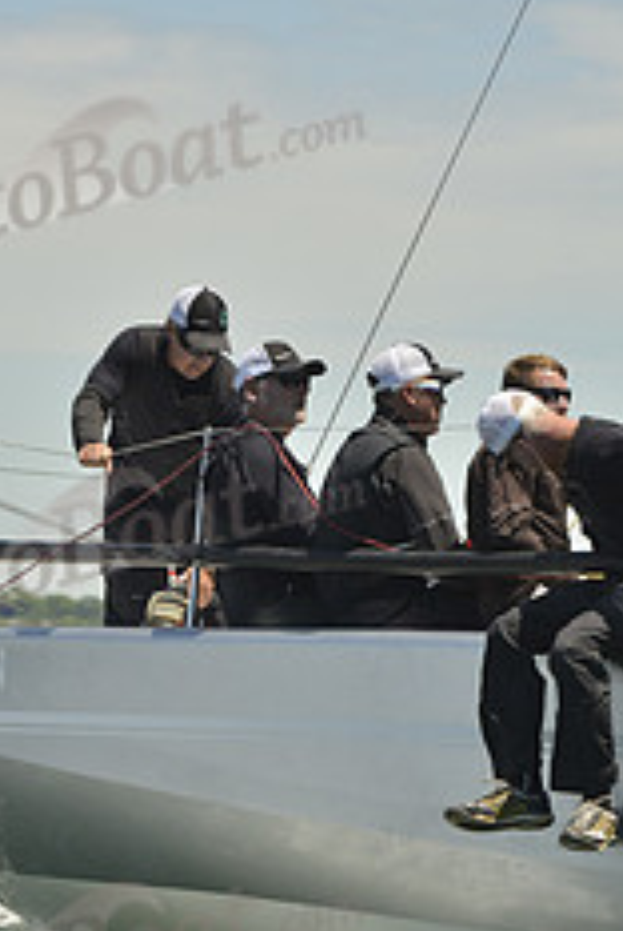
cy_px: 701
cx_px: 575
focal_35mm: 323
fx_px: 8359
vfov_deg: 6.4
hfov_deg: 4.3
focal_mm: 130
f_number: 7.1
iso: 280
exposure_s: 1/1600
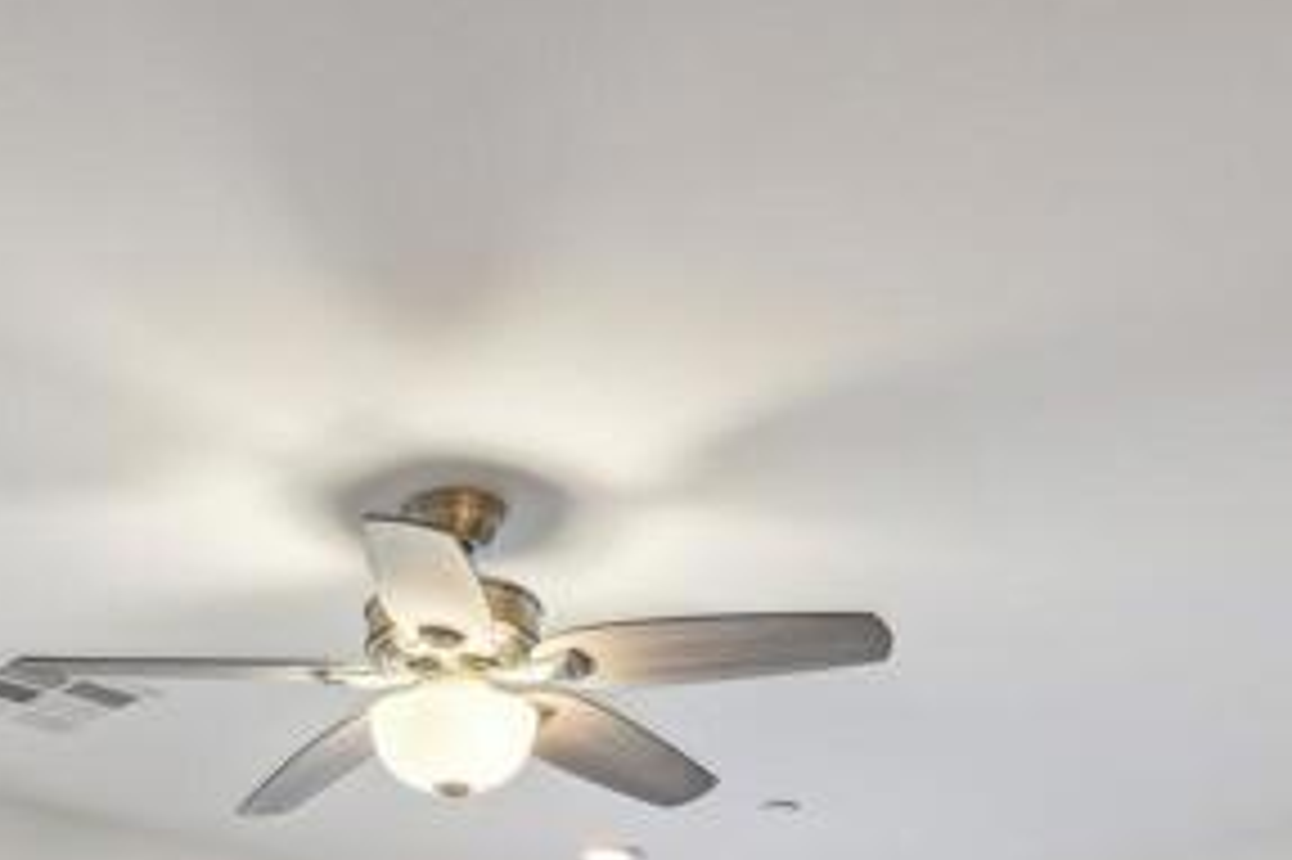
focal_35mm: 57
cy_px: 1427
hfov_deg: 34.6
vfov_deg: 19.4
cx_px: 396
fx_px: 2044
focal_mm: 16
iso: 400
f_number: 8
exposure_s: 1/10
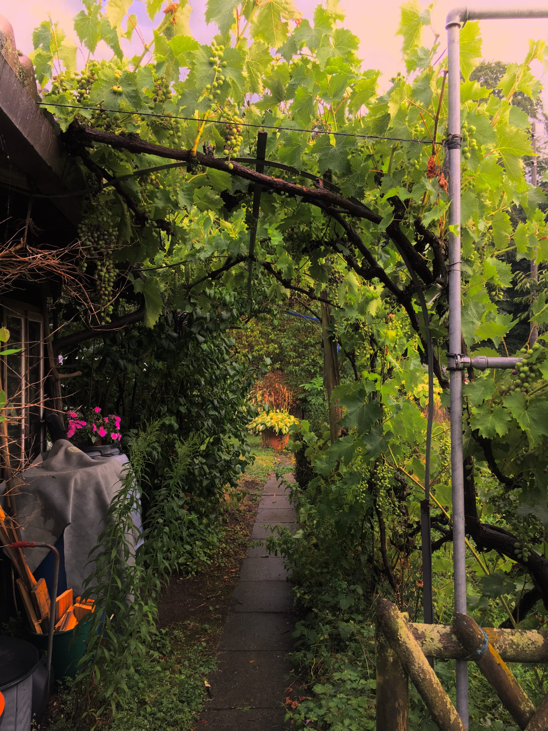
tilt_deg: +0.6
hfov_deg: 48.2
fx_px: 612
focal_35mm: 29
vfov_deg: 61.7
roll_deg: -0.7
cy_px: 366
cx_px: 274
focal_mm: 4.15
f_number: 2.2
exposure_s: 1/100
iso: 25
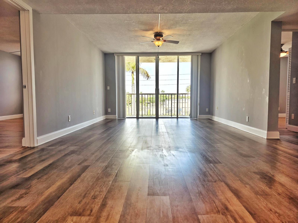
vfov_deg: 58.9
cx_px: 149
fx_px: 198
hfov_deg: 73.9
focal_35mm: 23
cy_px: 112
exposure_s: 1/120
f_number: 1.7
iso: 32
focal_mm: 6.3
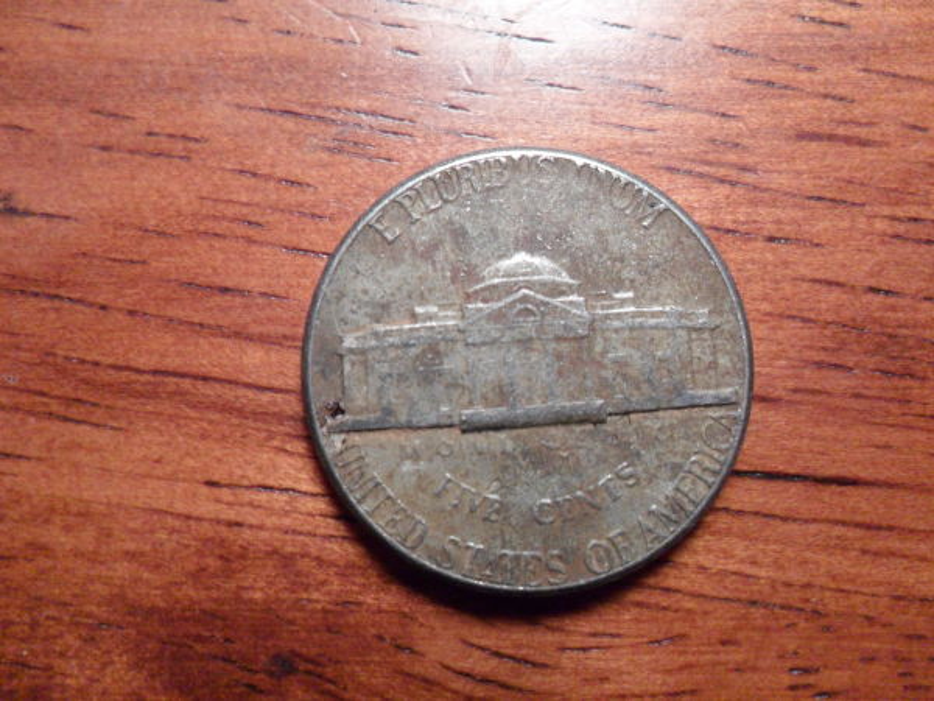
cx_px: 467
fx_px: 729
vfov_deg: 51.4
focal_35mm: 27
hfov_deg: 65.3
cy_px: 350
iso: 240
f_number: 3.5
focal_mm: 4.9
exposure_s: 1/30
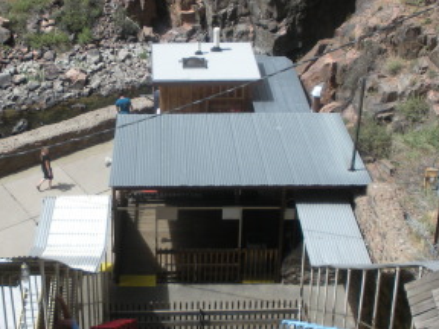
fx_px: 1015
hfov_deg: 24.4
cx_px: 186
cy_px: 134
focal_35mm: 80
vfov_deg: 18.4
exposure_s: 1/500
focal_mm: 6.3
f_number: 3.5
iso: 64
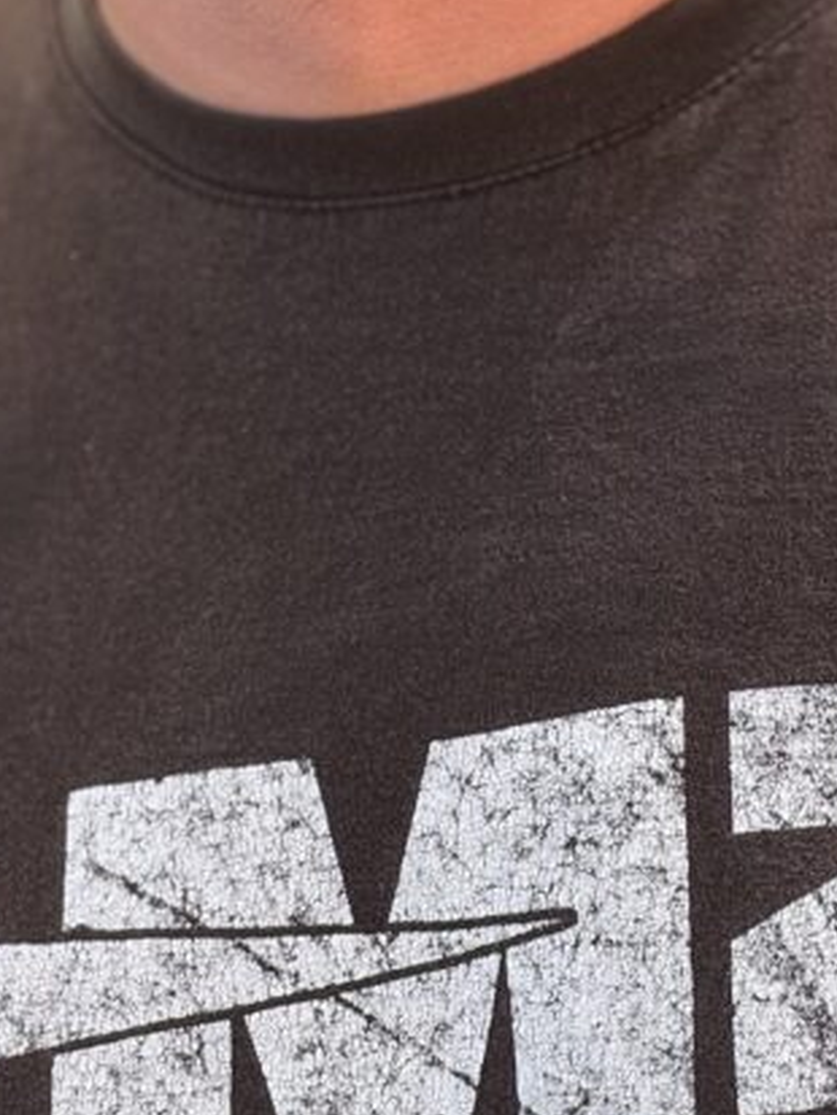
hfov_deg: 7.8
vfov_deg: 10.2
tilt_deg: +0.3
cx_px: 354
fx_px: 6155
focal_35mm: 191
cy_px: -238
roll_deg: +2.5
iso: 40
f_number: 2.8
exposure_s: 1/99
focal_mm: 9
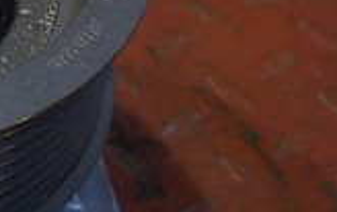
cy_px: 148
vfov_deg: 10.6
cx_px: -282
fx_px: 1140
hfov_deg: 14.6
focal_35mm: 124
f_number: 3.3
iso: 280
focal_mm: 4.1
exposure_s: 1/30
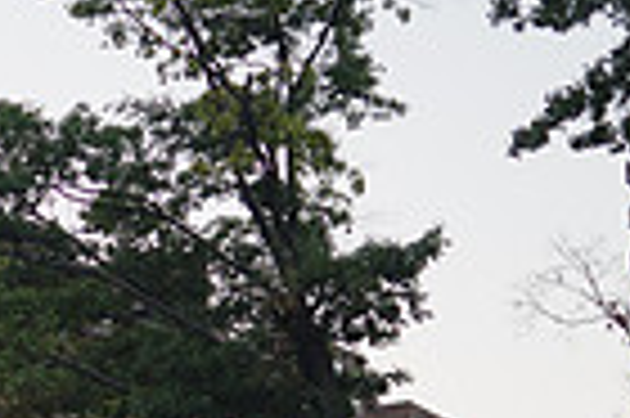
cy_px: 528
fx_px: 2535
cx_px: -306
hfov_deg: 13.4
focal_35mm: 145
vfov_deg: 9.3
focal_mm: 35
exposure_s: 1/1600
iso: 1250
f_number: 2.8
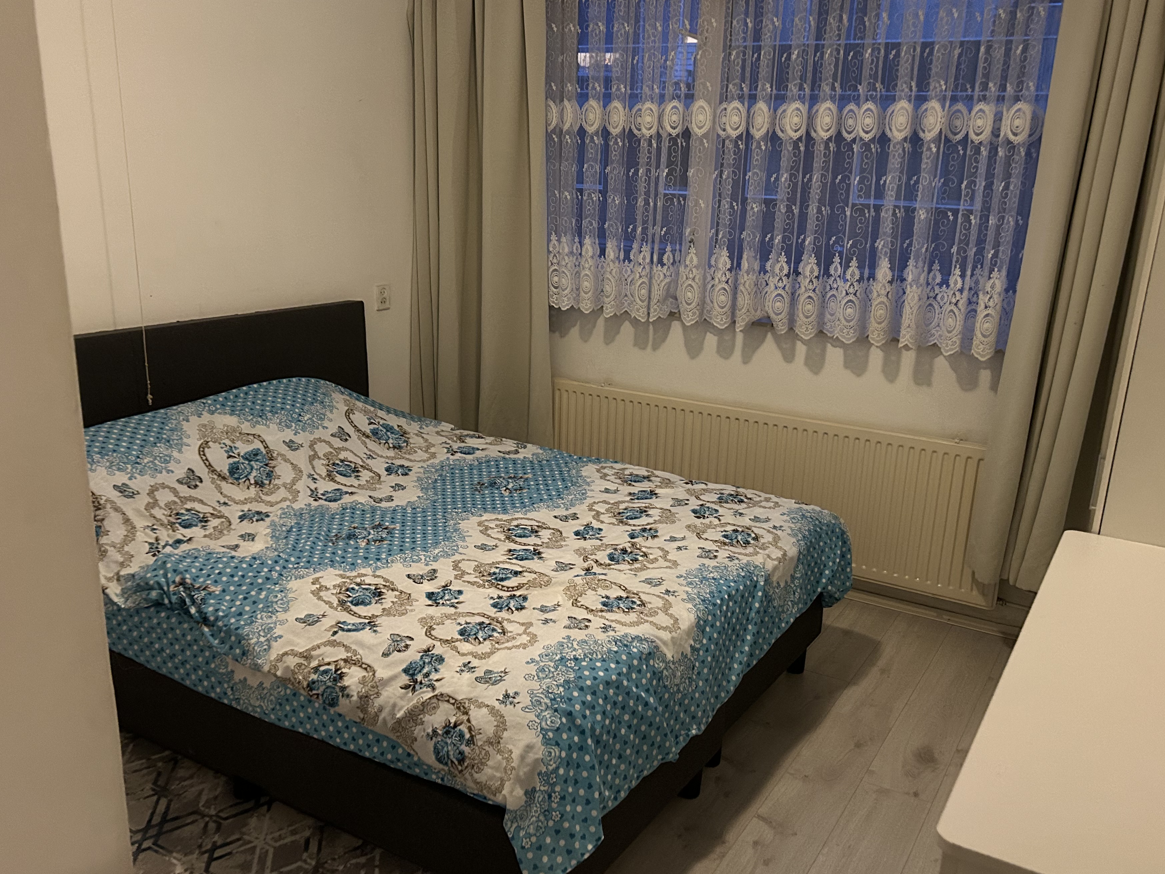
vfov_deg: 46.8
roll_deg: -2.4
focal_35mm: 30
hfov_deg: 59.9
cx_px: 624
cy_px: 453
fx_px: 1010
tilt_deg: -17.6
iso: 640
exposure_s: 1/31
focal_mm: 5.7
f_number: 1.5
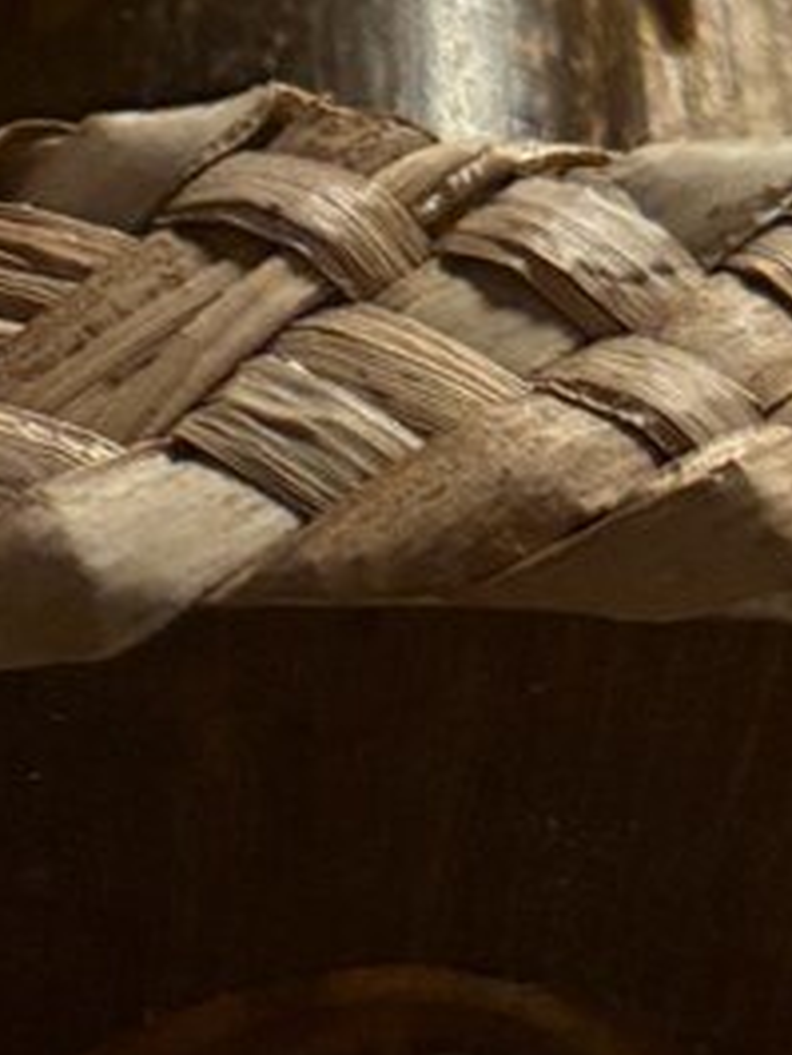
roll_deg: -0.8
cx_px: -52
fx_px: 4420
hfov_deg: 10.1
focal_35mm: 145
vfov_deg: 13.6
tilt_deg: +34.6
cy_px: 756
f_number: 1.78
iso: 500
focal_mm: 6.76
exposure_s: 1/60
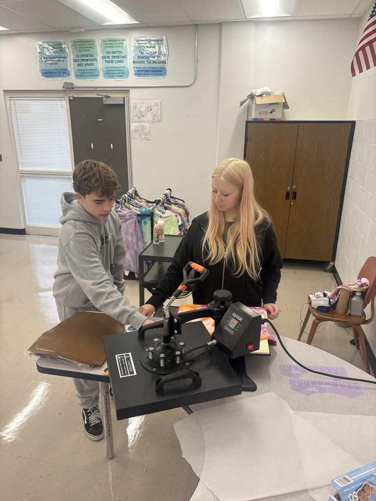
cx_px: 188
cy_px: 250
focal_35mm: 26
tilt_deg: -18.6
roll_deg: -0.8
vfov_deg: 67.3
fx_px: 377
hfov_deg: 53.1
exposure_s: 1/120
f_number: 1.6
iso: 125
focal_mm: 5.96
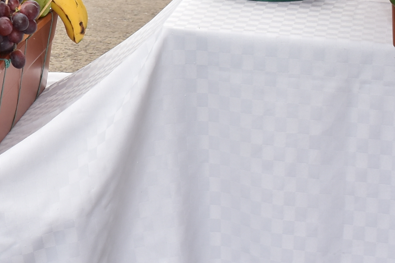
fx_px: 2007
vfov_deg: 7.5
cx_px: -75
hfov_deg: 11.0
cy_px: -18
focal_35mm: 183
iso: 160
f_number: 7.1
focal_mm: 32
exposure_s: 1/160
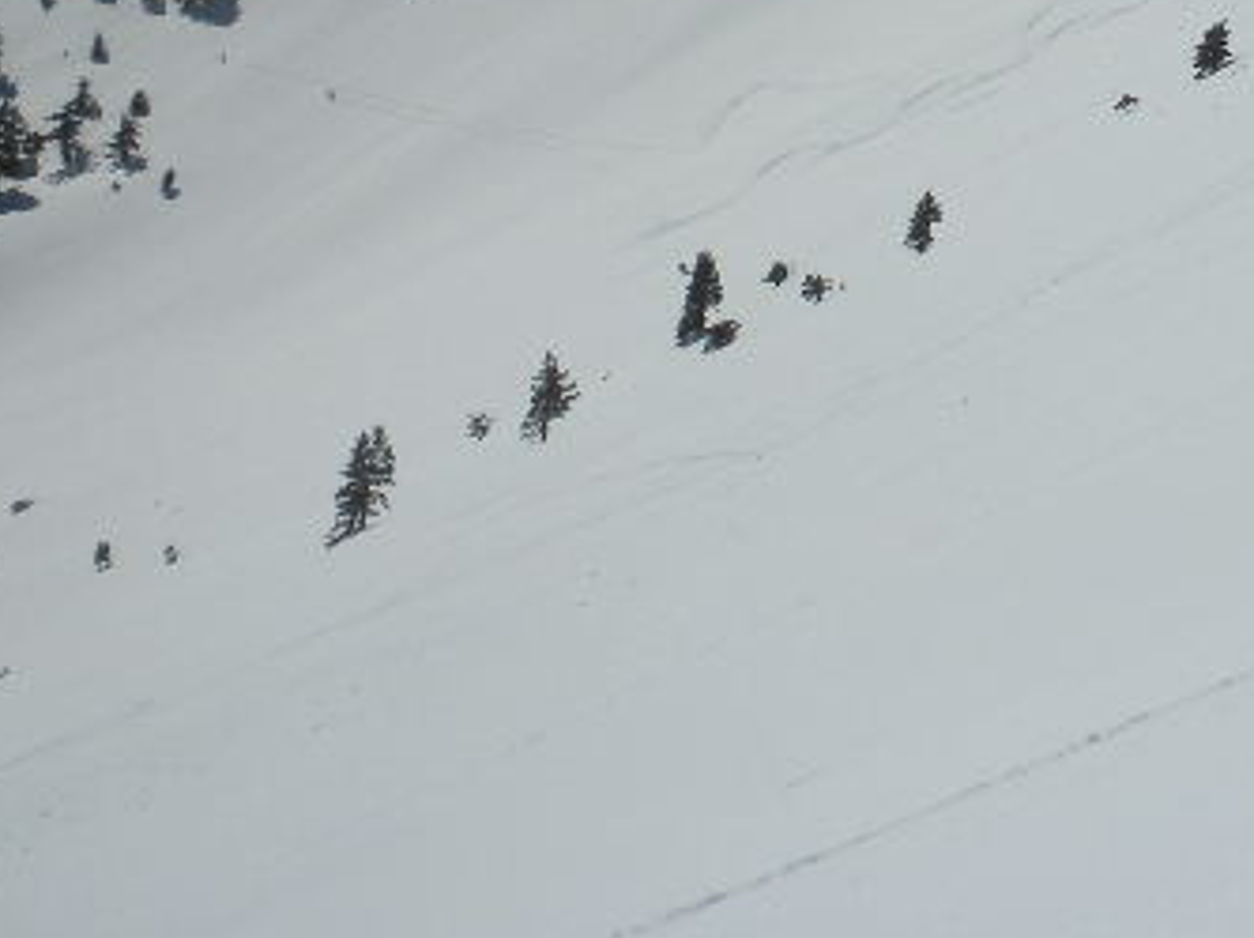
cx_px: 1239
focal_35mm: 89
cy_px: -102
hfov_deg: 21.3
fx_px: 3221
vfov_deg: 16.1
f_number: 10
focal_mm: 6.6
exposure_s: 1/644
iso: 64
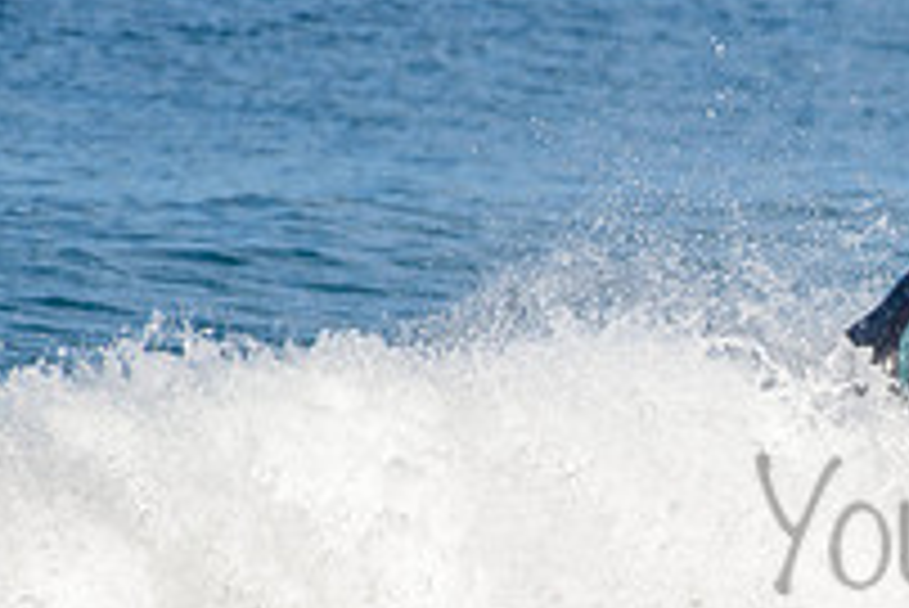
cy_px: 452
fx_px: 44546
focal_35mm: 1763
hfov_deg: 1.2
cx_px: 924
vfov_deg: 0.8
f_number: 5.6
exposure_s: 1/2000
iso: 200
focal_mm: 500
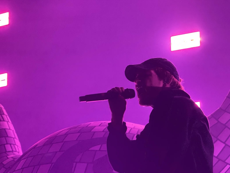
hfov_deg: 13.4
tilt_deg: +14.0
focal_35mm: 147
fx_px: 977
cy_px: 105
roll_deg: +1.2
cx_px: 109
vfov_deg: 10.1
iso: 160
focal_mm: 15.66
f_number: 2.8
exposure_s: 1/100
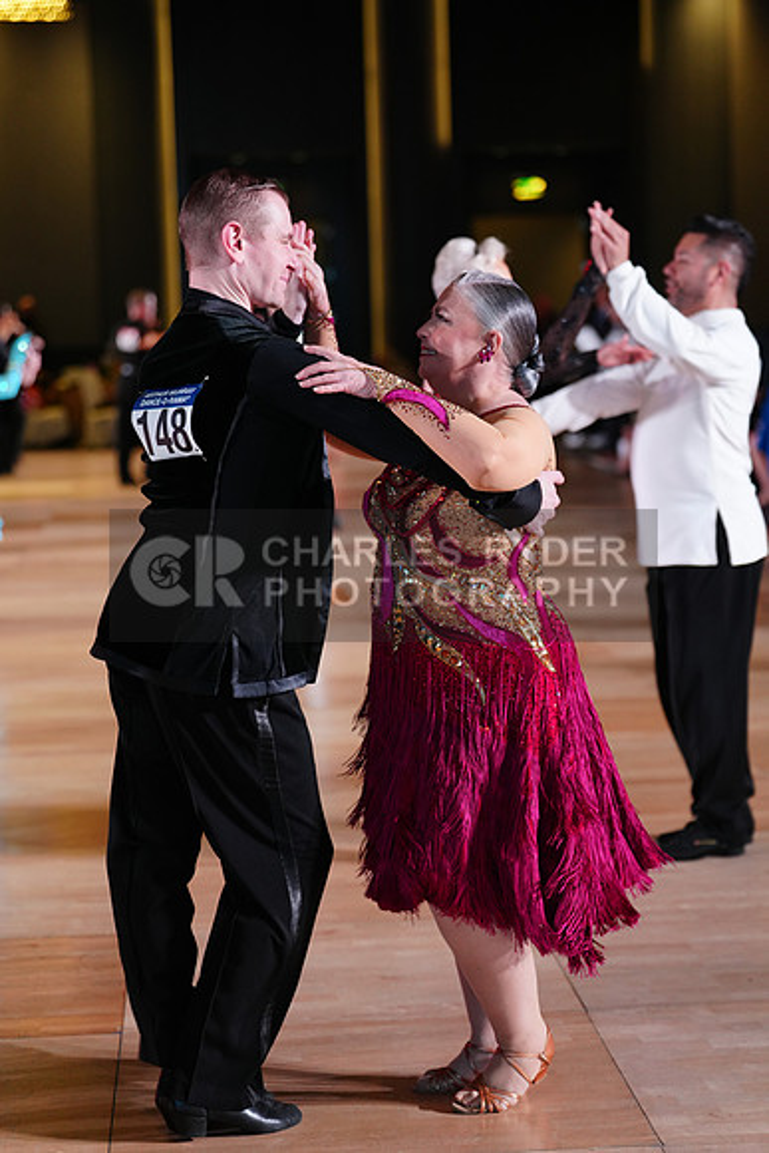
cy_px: 576
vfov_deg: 23.9
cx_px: 384
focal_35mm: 85
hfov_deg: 16.1
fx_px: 2722
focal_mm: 85
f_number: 2.8
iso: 1250
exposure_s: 1/250
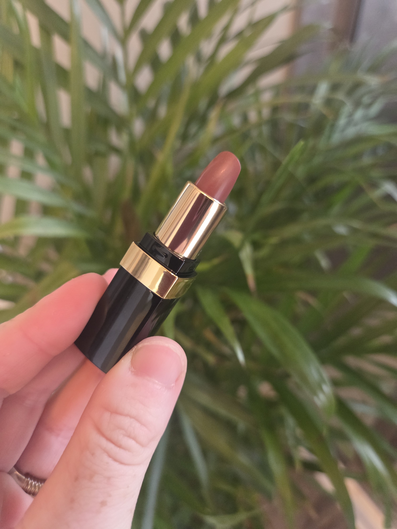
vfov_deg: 73.9
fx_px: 352
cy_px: 264
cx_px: 198
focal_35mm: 23
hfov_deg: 58.9
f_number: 1.8
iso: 640
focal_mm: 5.4
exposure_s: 1/120
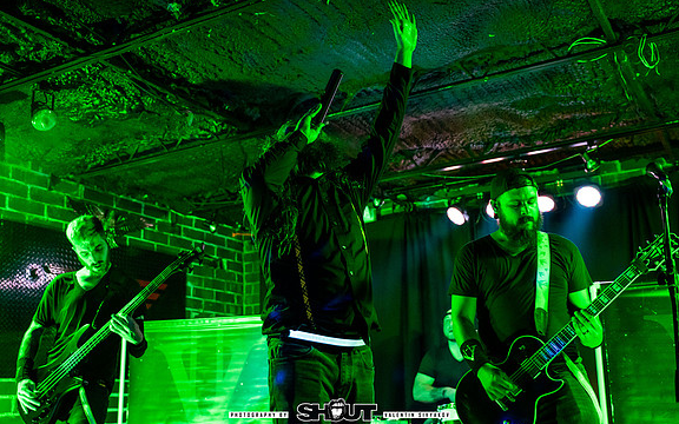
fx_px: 722
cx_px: 340
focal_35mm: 39
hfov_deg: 50.4
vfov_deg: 32.8
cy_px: 224
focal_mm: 38
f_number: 2.8
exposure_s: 1/200
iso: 2500
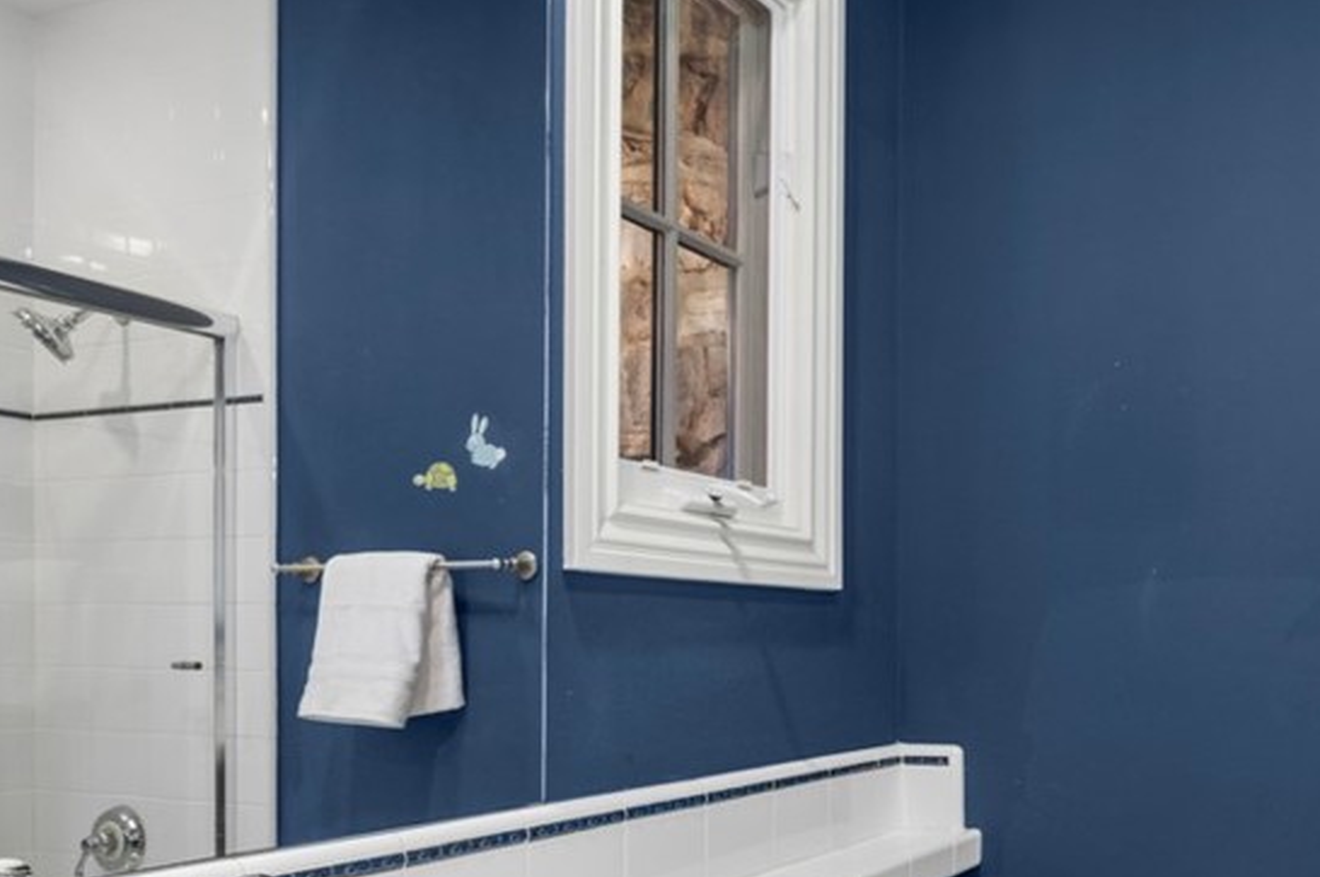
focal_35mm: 30
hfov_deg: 55.0
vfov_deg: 42.3
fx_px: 1099
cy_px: 654
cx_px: 1153
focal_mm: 16
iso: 200
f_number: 9
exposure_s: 1/5
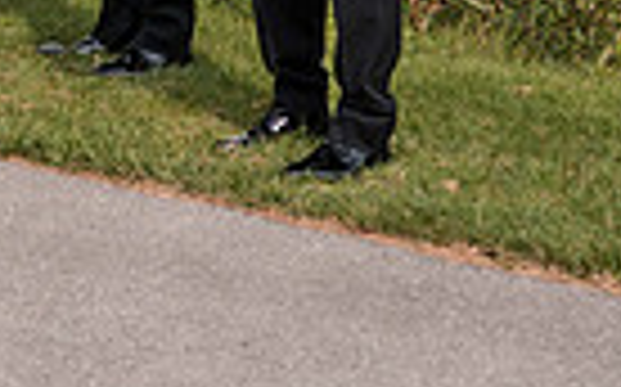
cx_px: 10
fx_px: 2841
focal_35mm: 168
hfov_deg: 12.3
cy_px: -450
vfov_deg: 7.4
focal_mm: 35
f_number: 4
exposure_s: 1/640
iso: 80
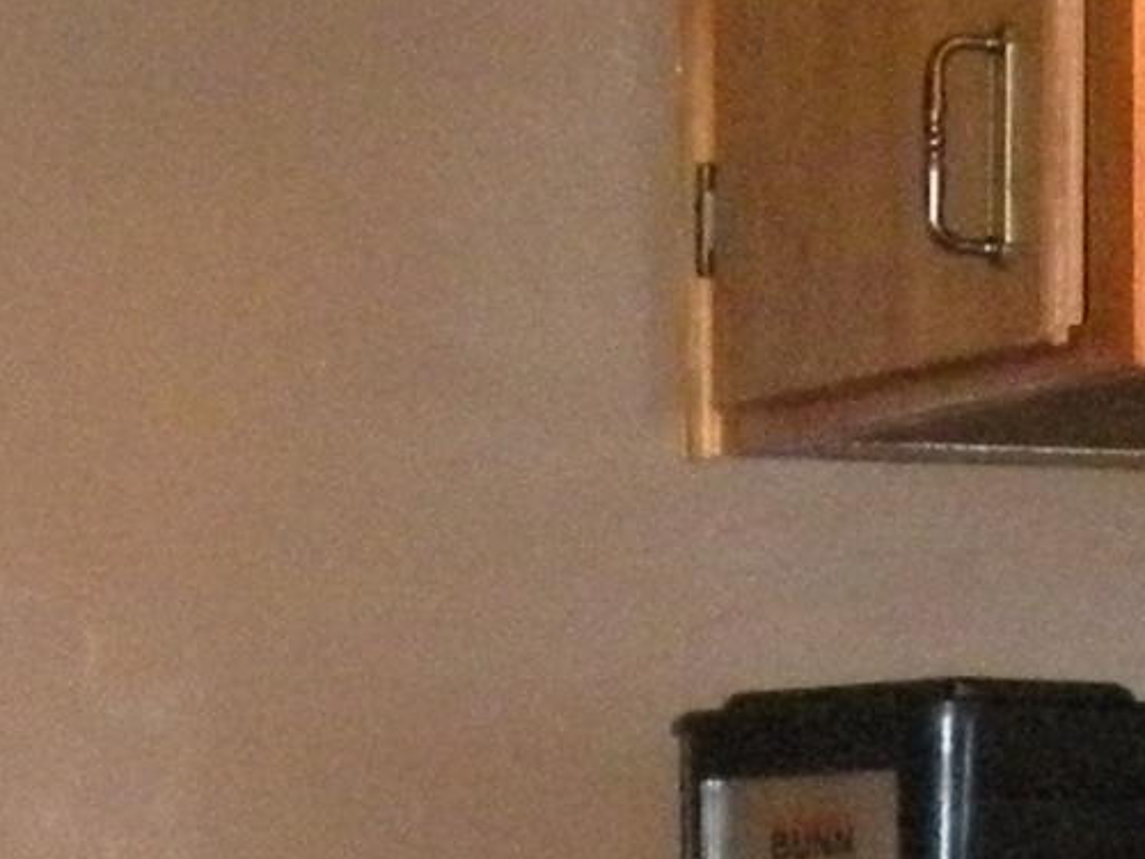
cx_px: 426
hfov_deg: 7.7
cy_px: 1768
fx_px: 8534
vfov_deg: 5.6
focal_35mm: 258
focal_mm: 7.7
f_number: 4
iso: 680
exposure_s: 1/60
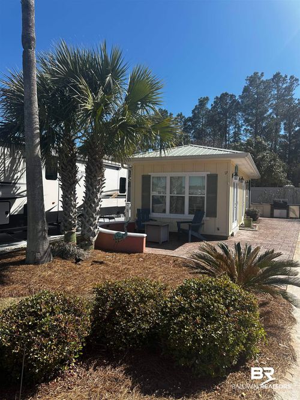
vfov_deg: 71.6
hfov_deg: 56.8
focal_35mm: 24
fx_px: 277
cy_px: 200
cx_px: 150
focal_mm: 6.86
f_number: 1.78
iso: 80
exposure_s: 1/3356
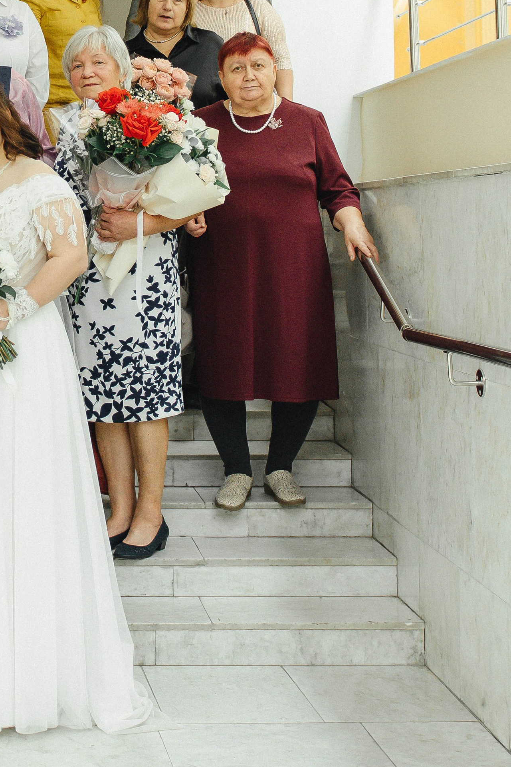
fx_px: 1533
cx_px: 9
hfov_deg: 18.5
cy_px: 100
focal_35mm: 72
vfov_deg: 27.2
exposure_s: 1/250
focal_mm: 24
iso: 640
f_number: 2.8
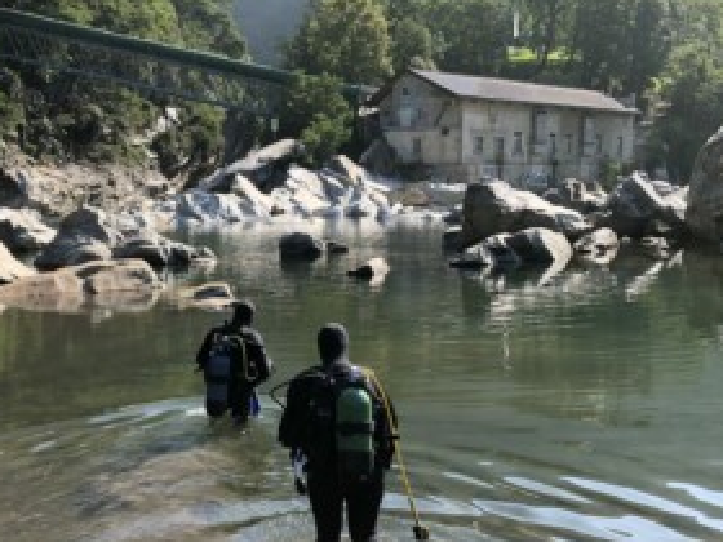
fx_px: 835
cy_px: 374
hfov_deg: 46.1
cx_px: 245
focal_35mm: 40
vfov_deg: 35.5
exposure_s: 1/813
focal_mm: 3.99
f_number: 1.8
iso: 20
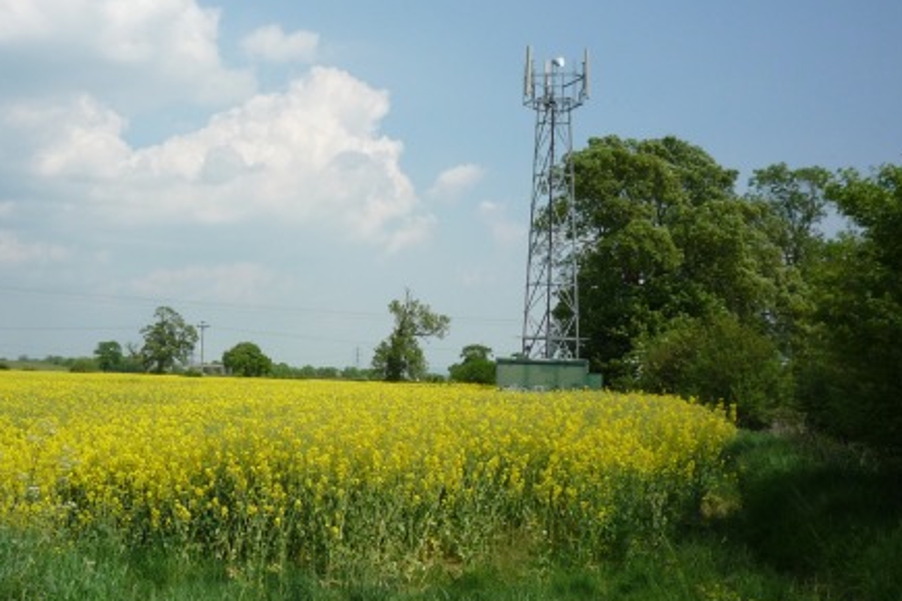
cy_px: 327
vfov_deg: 27.5
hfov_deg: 40.1
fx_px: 1228
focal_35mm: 49
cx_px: 350
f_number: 5.6
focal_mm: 5.2
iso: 100
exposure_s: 1/500
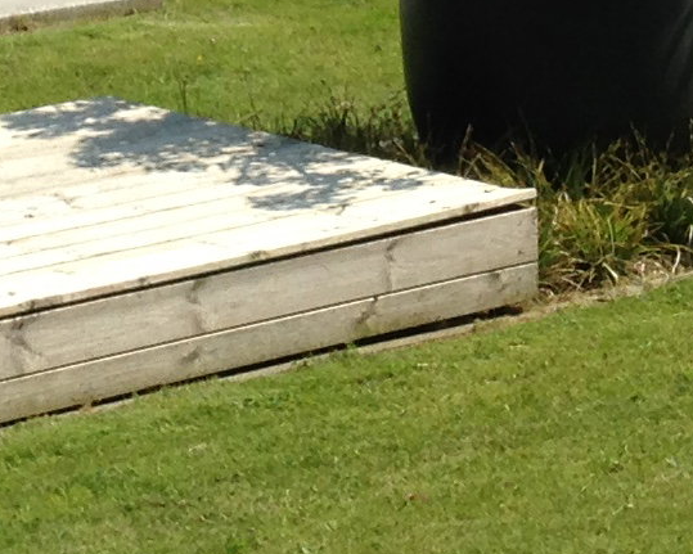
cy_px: -490
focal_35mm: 195
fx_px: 3999
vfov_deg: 7.6
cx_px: 114
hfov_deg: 9.9
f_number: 2.4
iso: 50
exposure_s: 1/1808
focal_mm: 4.12
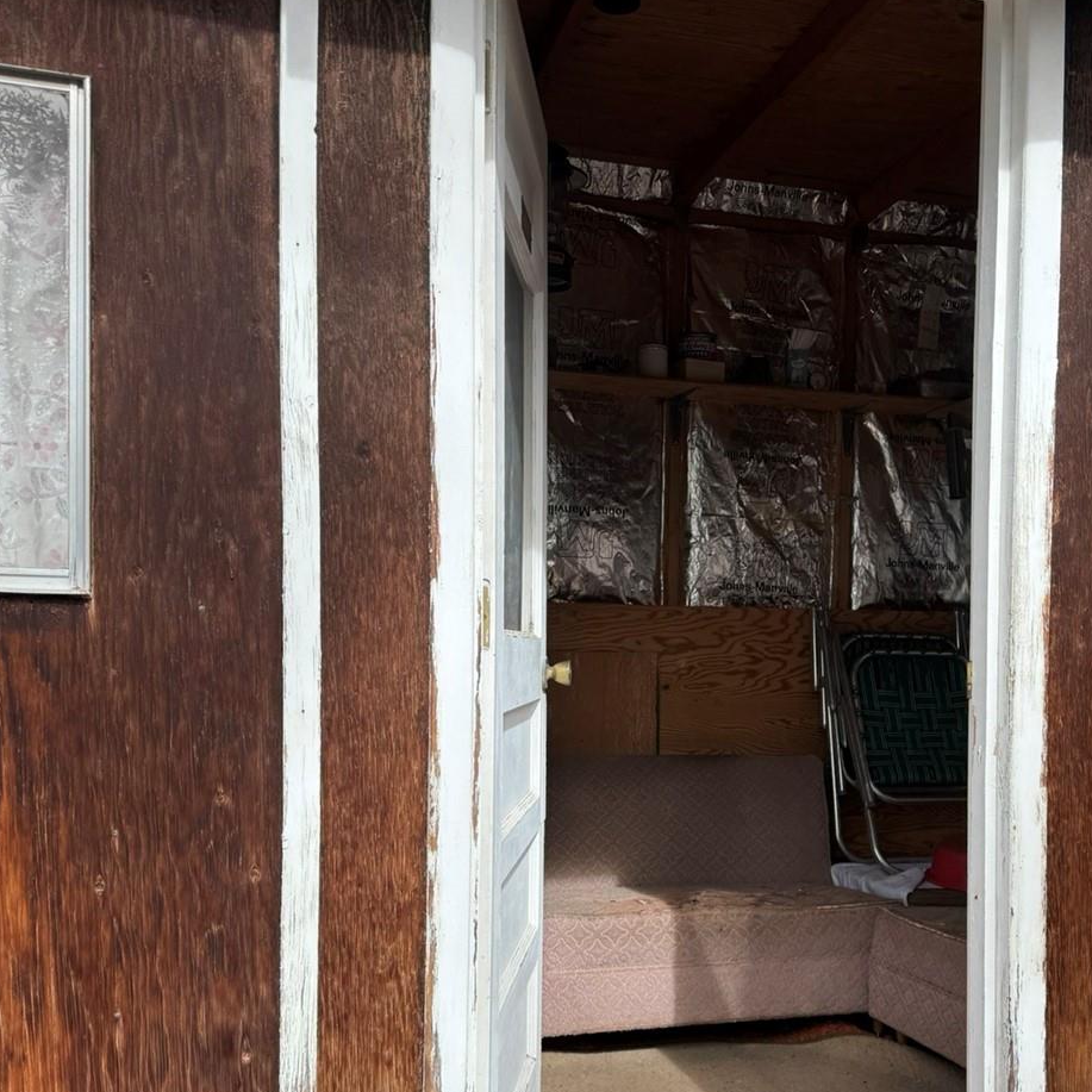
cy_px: 681
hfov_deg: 44.5
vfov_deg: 44.6
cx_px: 698
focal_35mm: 37
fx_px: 1321
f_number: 1.78
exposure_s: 1/2041
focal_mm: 6.76
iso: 80
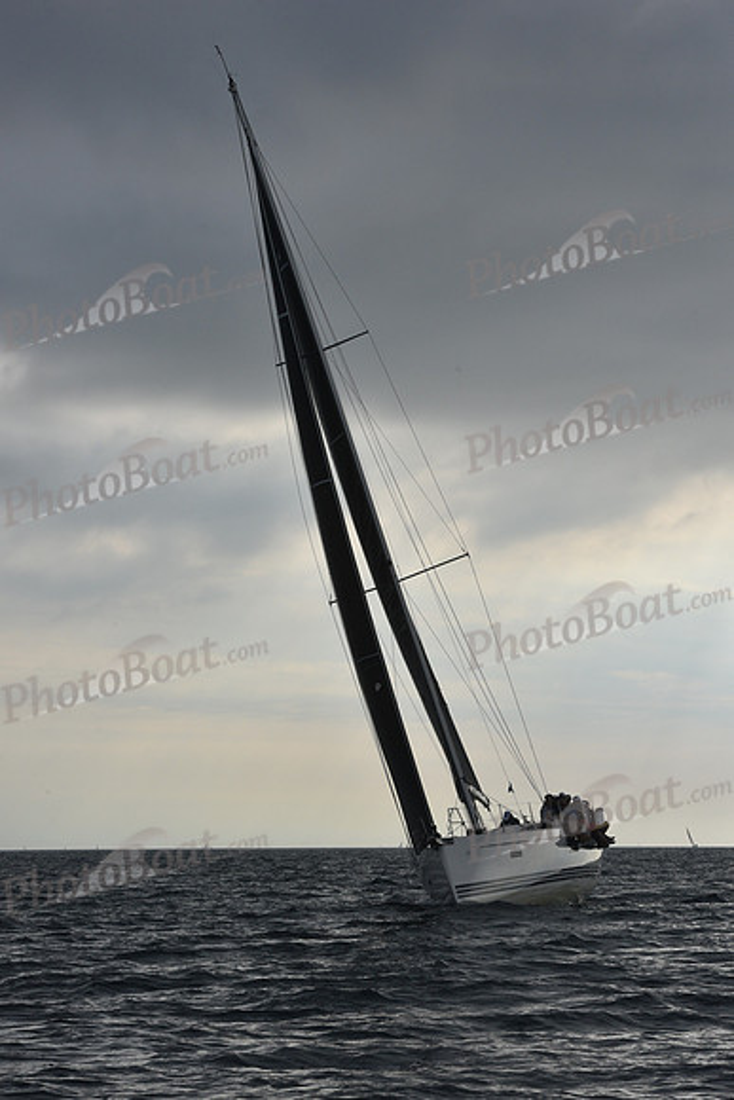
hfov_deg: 14.4
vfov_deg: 21.5
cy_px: 550
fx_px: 2903
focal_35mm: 95
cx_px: 367
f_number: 14
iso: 400
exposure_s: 1/800
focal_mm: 95
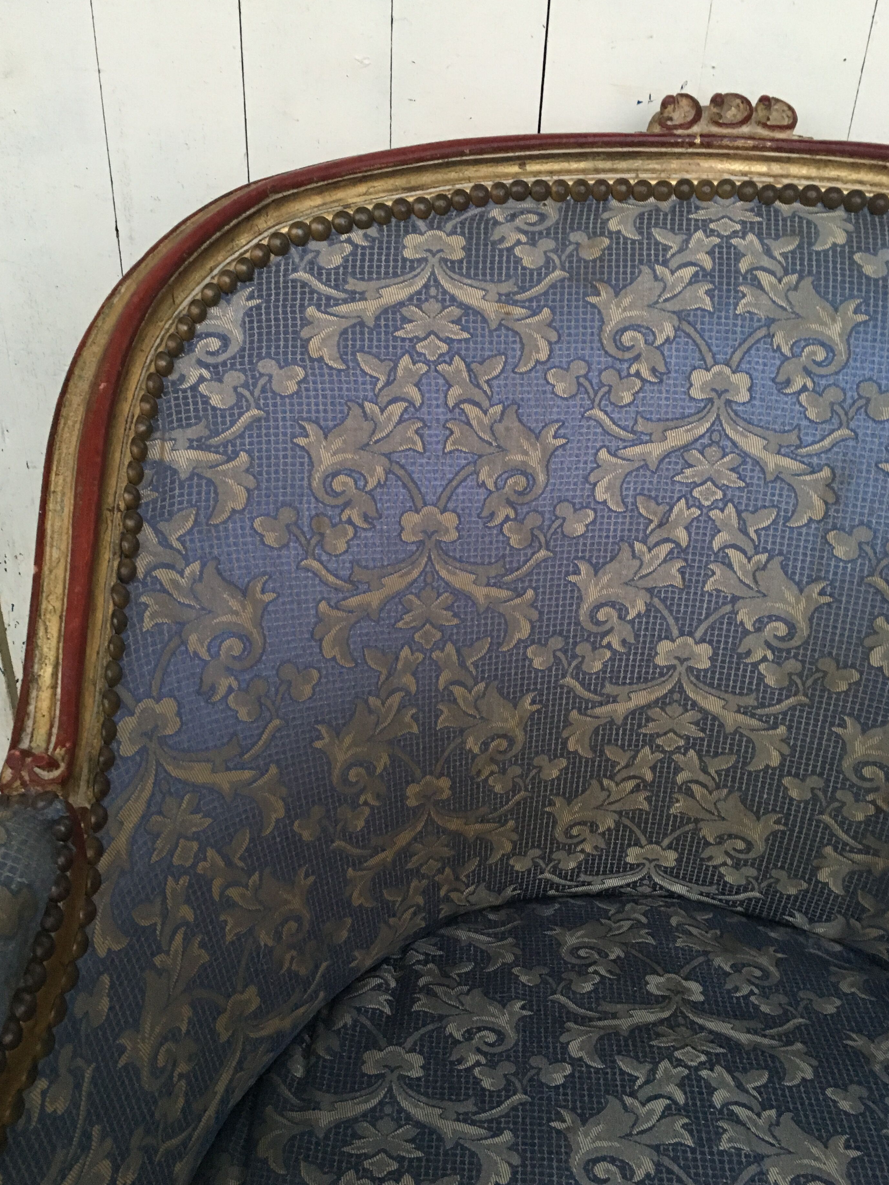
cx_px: 427
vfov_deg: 56.8
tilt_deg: -30.8
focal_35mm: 32
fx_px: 1096
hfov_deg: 44.2
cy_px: 557
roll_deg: -2.2
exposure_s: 1/33
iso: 200
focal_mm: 4.15
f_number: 2.2
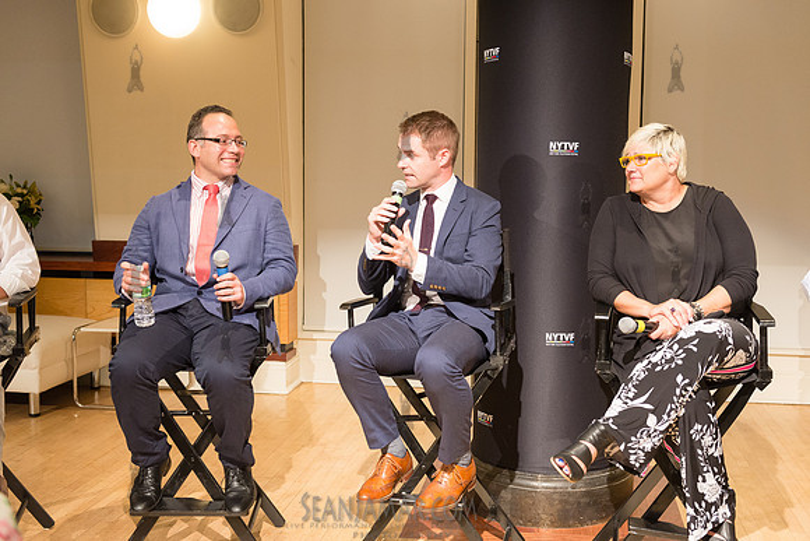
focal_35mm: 44
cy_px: 270
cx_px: 405
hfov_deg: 44.5
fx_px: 990
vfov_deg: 30.5
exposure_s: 1/125
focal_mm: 44
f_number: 4
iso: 2500
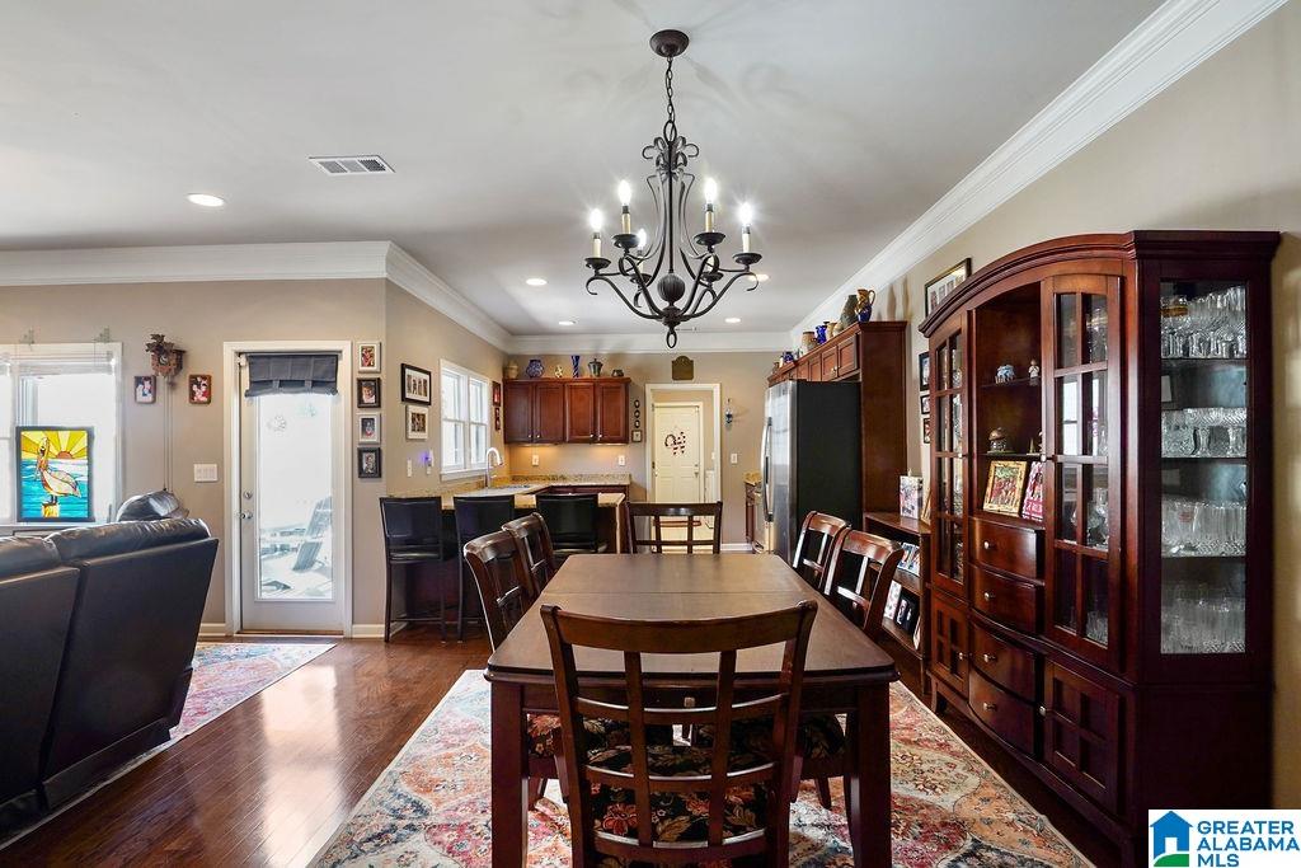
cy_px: 434
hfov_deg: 96.7
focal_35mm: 16
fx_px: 578
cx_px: 650
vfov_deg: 73.8
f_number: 10
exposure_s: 1/3
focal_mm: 11
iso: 250
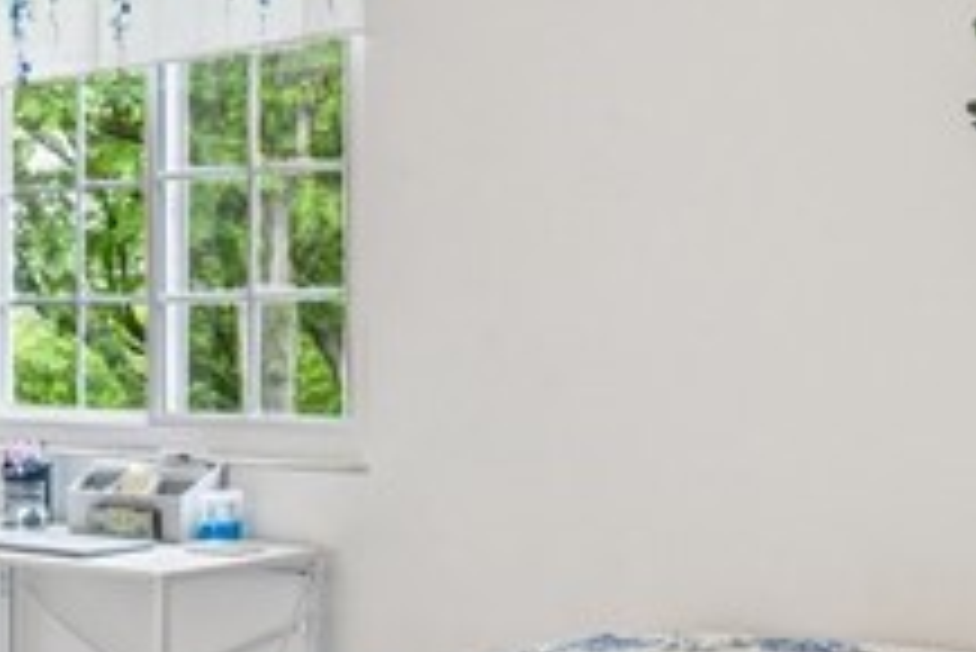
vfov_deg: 22.7
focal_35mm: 60
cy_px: 322
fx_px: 1628
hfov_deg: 32.8
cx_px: 252
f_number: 14
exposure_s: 2
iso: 50
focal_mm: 12
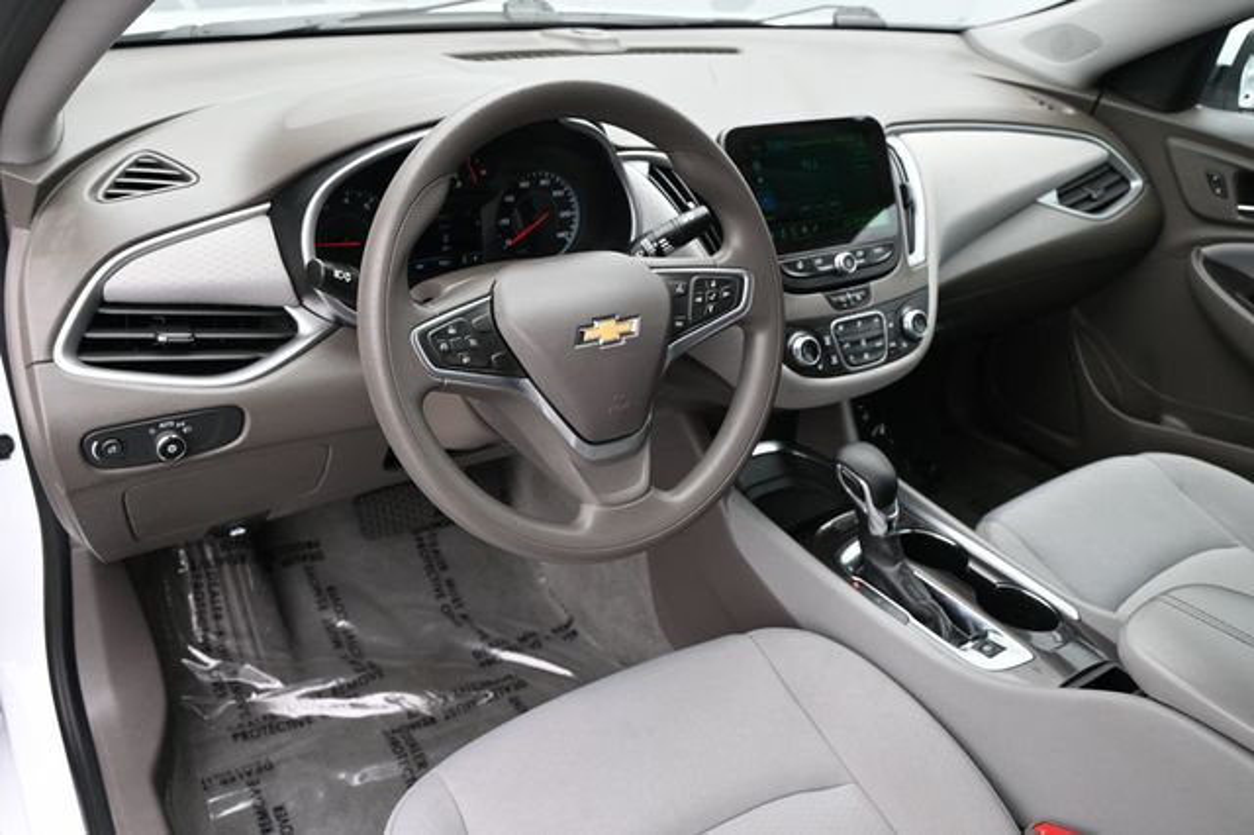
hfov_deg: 63.2
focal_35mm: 29
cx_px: 627
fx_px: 1018
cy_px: 418
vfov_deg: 44.6
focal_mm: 19.5
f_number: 4
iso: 360
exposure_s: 1/250
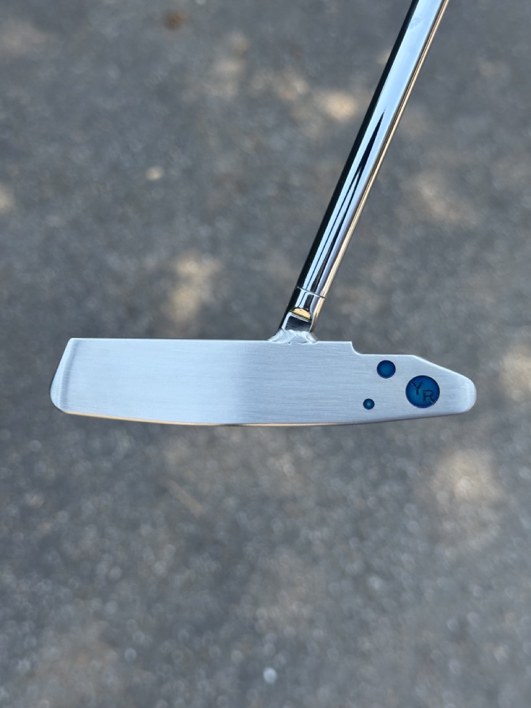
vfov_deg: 39.7
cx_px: 266
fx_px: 982
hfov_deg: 30.3
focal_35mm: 48
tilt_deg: -54.8
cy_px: 354
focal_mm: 6.86
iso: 64
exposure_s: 1/541
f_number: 1.78
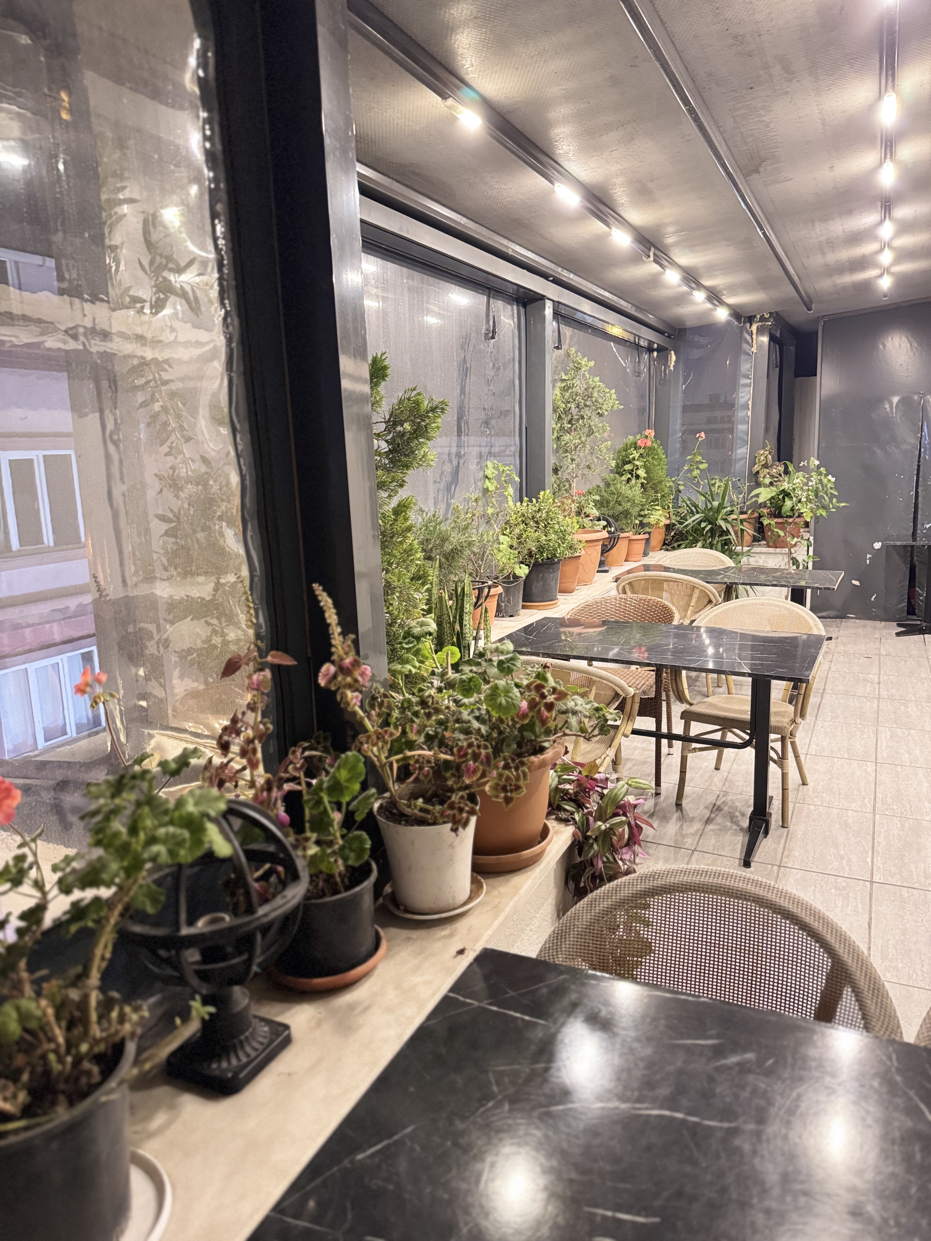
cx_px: 466
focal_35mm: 24
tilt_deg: -11.3
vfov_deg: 71.6
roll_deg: +1.2
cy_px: 620
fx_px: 861
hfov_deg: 56.8
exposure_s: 1/25
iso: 1000
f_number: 1.78
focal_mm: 6.76
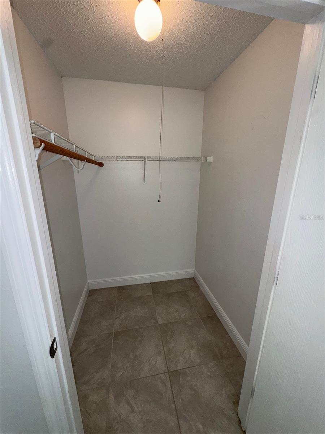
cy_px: 217
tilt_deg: -14.5
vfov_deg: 102.1
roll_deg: +0.3
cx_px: 162
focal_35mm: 14
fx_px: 175
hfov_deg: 85.7
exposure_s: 1/60
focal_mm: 2.22
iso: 80
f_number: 2.2
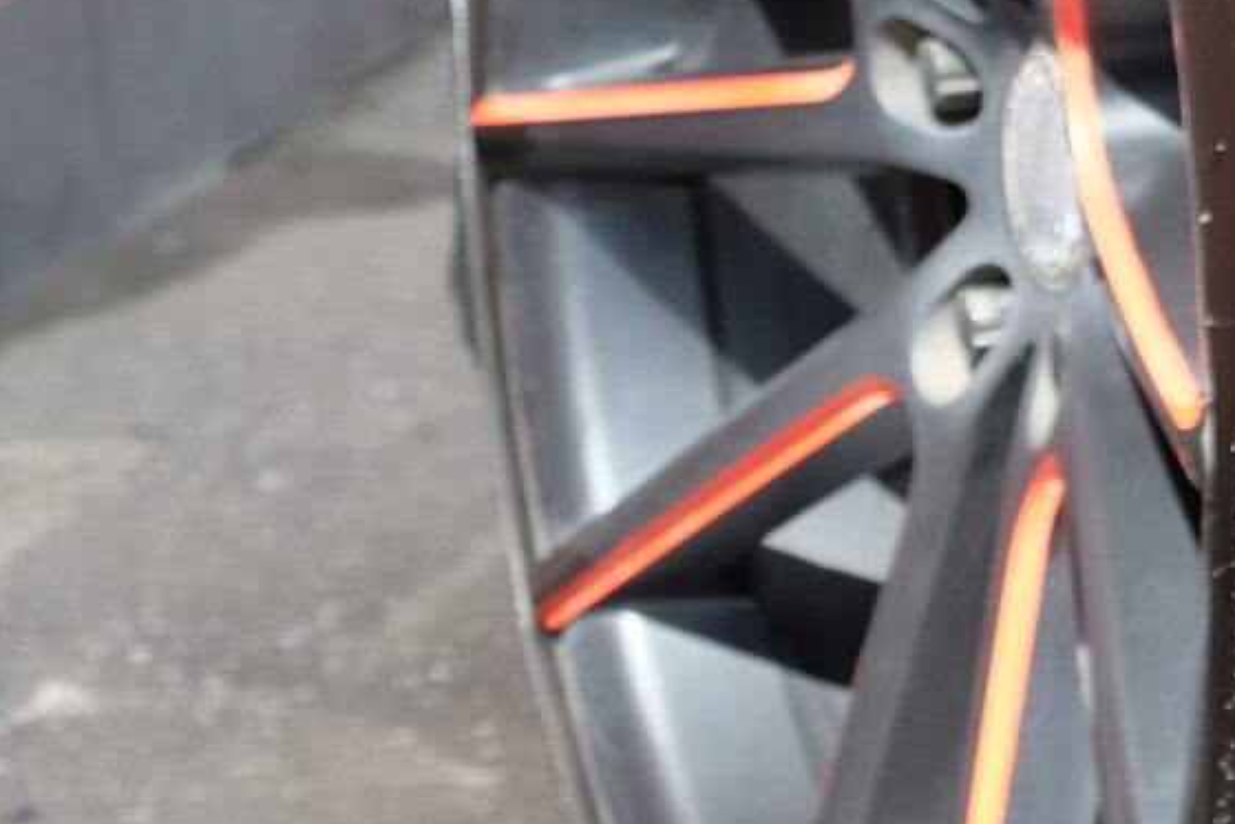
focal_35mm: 197
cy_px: -640
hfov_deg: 9.6
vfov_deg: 6.8
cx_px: 2609
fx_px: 6760
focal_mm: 28.9
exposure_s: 1/140
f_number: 5
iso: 400
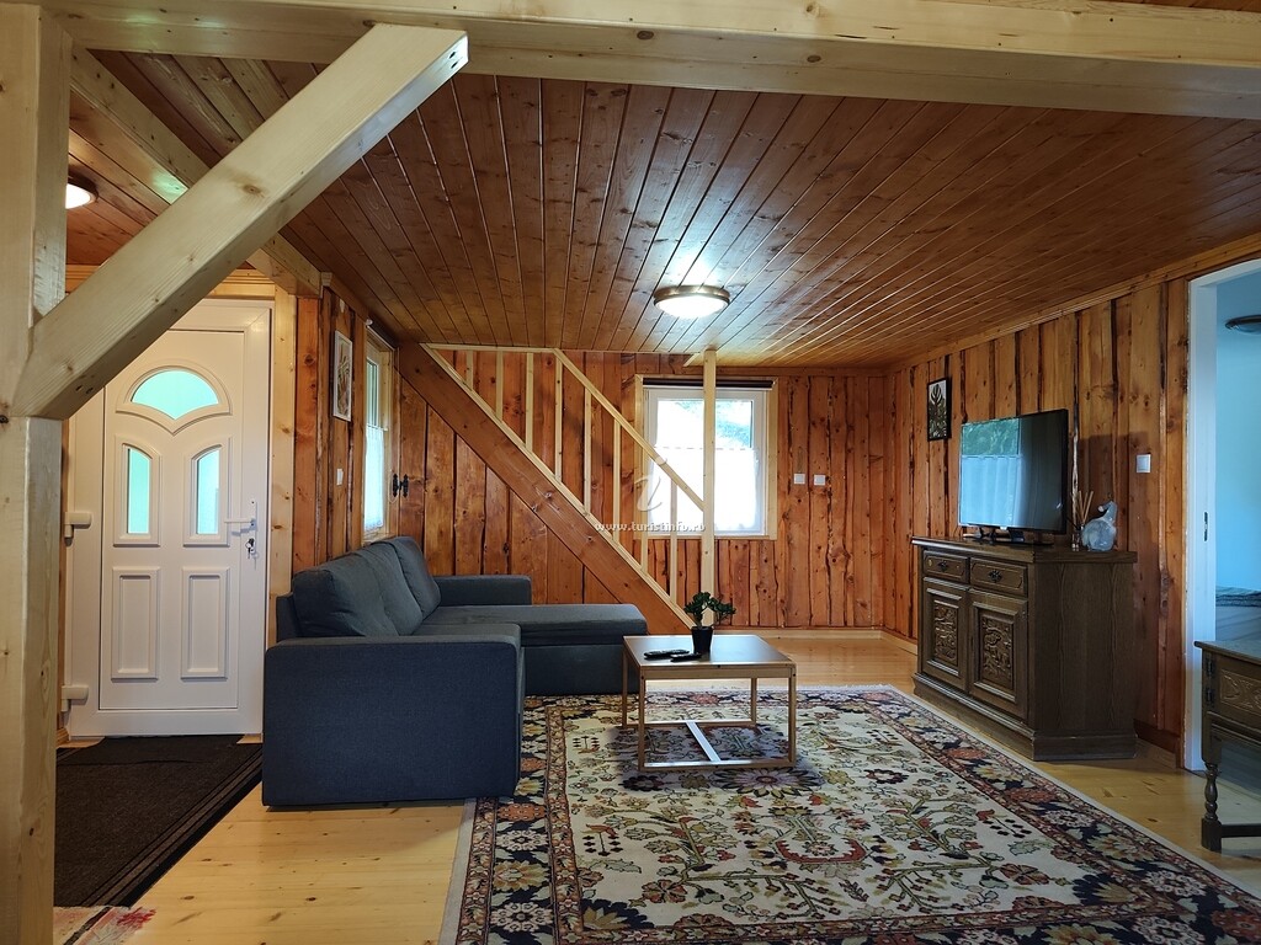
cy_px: 472
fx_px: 838
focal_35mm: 23
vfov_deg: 58.9
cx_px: 630
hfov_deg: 73.9
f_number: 1.65
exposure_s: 1/33.3
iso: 800
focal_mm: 6.19
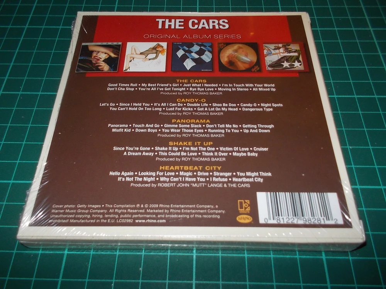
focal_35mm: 29
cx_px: 193
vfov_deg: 48.2
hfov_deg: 61.7
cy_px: 144
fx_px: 323
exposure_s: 1/30
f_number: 3.3
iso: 200
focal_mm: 4.1
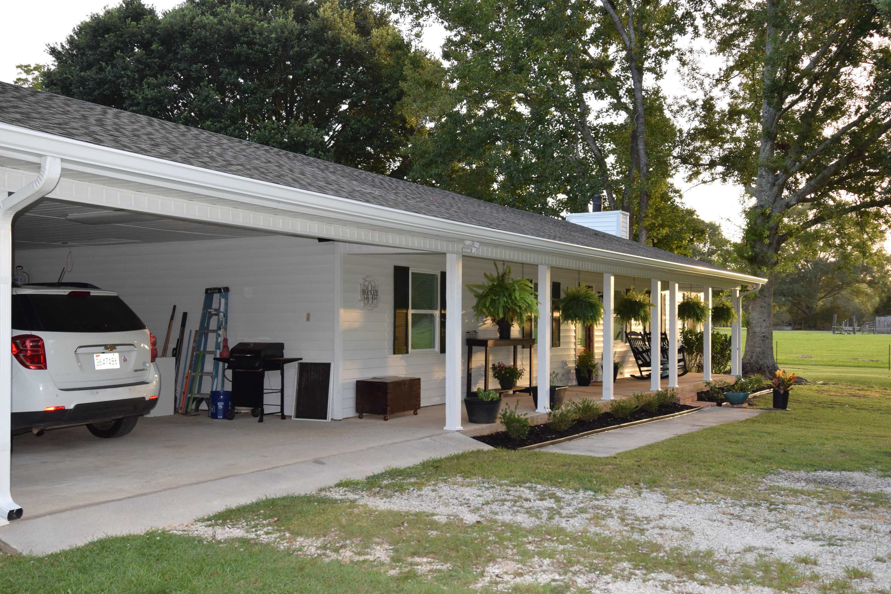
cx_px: 439
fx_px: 916
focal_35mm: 37
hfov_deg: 51.9
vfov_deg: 35.9
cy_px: 297
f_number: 5.6
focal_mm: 24
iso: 450
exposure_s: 1/125
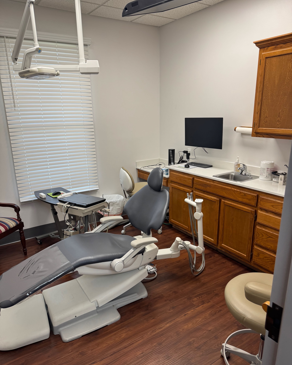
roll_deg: +0.7
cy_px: 194
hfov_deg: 56.8
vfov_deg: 68.0
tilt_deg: -17.0
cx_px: 146
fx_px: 270
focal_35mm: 25
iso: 100
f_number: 1.78
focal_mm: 6.76
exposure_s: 1/120
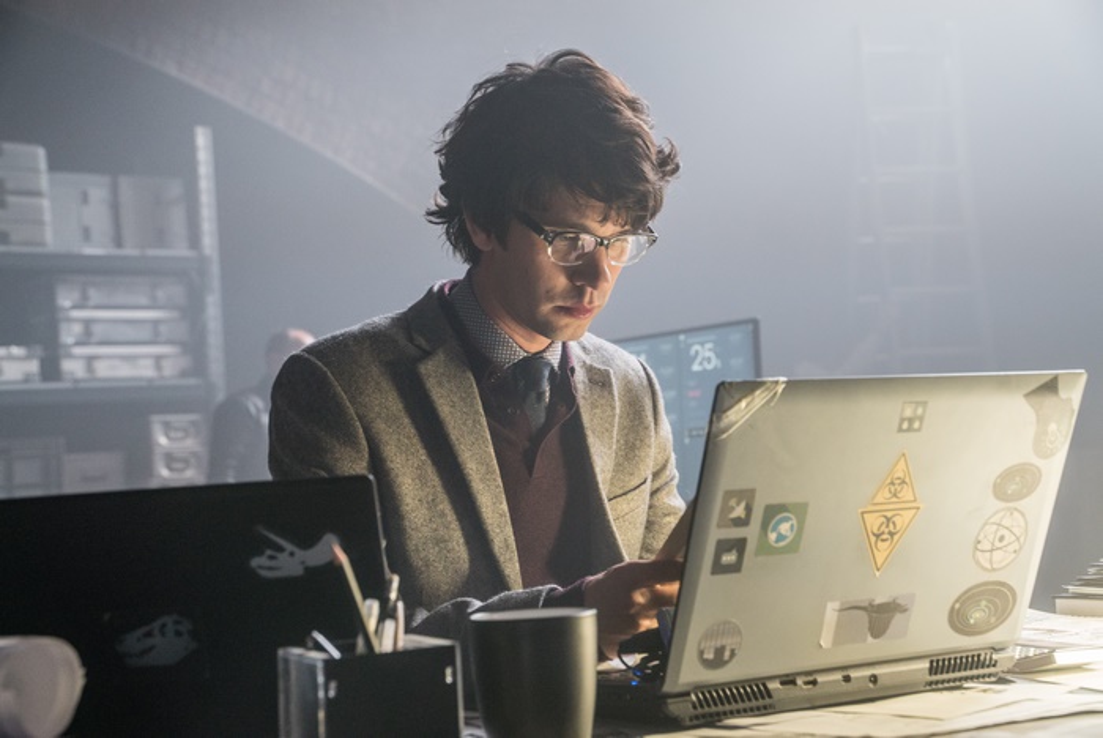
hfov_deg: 36.2
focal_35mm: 55
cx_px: 552
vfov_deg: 24.7
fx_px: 1686
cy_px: 369
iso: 3200
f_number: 5.6
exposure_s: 1/90
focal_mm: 55
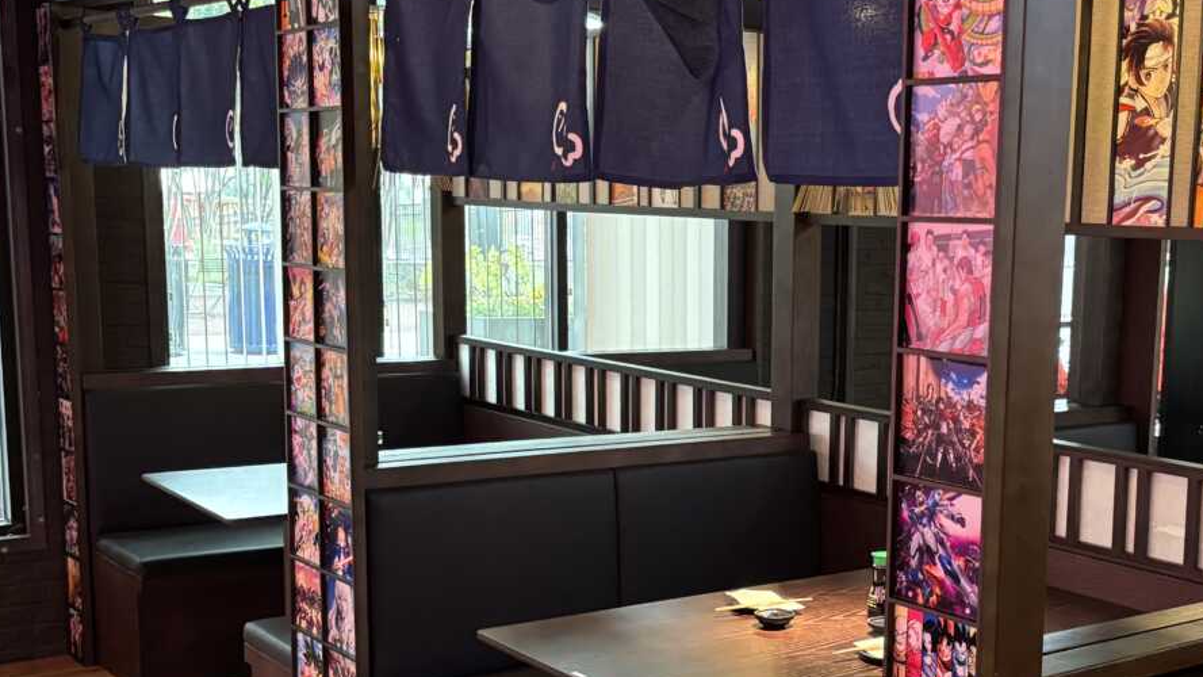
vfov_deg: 23.4
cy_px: 467
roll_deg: -2.3
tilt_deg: -9.0
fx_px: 1627
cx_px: 897
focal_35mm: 51
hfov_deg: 39.5
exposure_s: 1/40
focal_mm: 5.96
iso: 400
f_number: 1.6
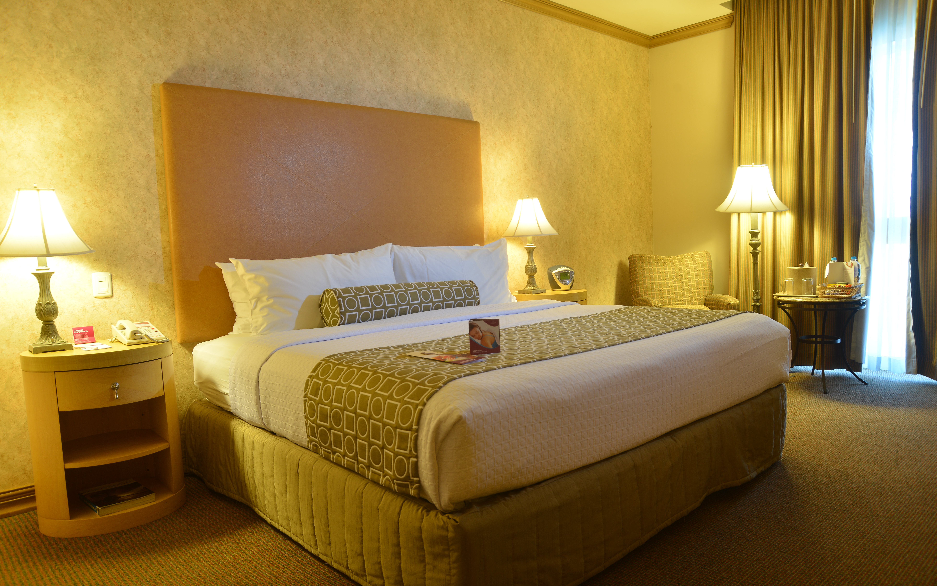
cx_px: 473
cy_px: 304
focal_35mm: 25
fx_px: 638
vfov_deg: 49.3
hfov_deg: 72.5
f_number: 5.6
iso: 100
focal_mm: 24
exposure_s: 1
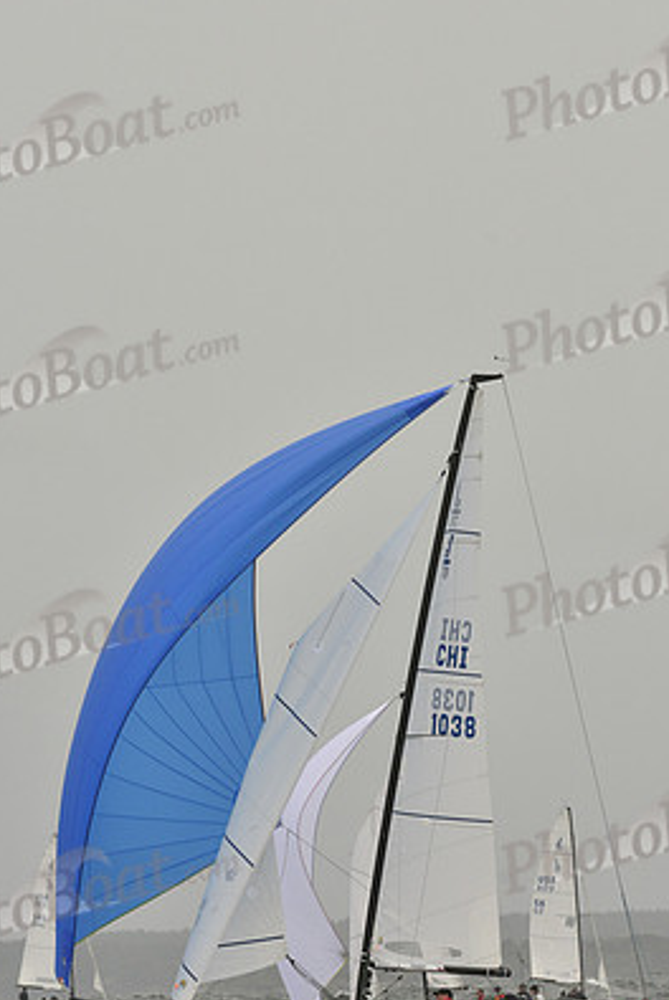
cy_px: 476
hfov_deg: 4.3
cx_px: 371
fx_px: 8987
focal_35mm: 323
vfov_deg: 6.4
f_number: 7.1
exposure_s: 1/1250
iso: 400
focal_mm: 220
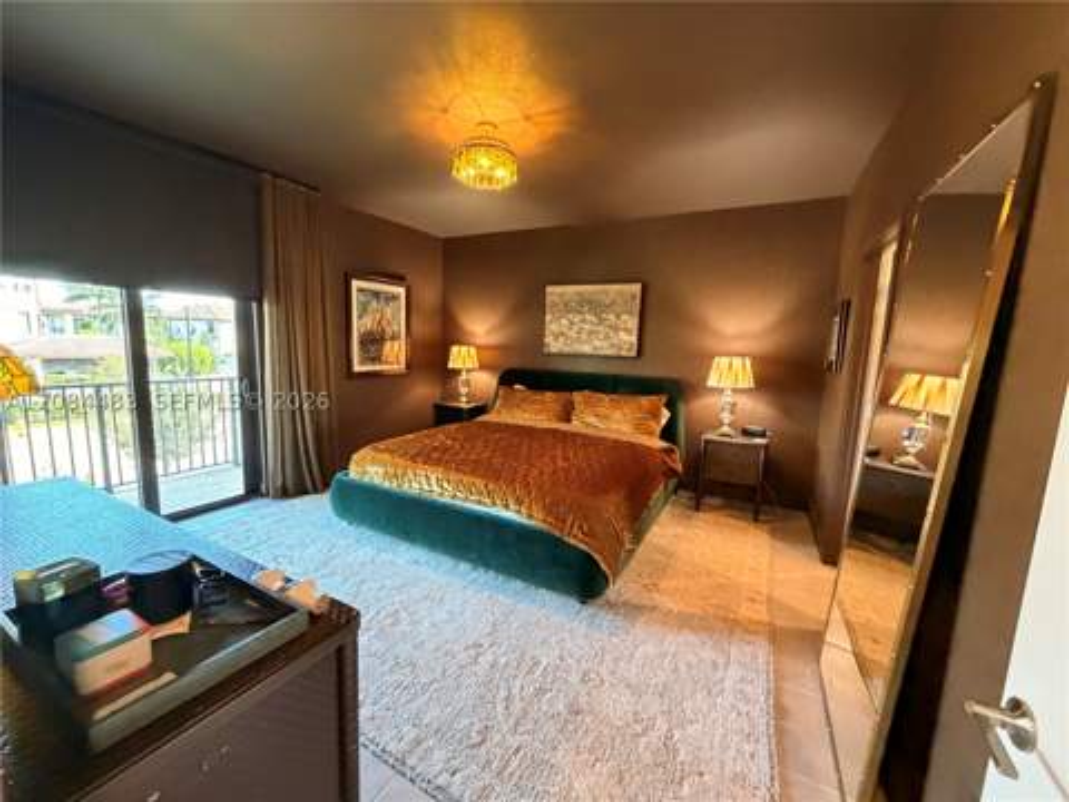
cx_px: 534
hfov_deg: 102.1
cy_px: 401
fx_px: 432
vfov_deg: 85.7
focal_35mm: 14
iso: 800
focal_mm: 2.22
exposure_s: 1/60
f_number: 2.2
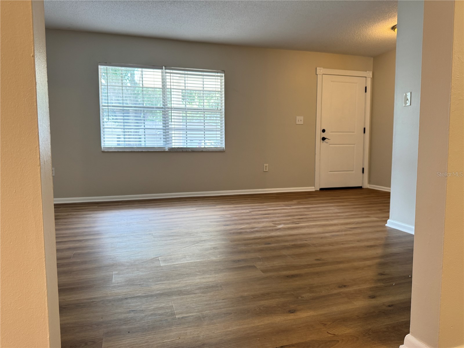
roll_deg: -0.1
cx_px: 232
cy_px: 174
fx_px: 322
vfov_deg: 56.8
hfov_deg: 71.6
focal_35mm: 24
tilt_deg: -5.4
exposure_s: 1/60
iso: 250
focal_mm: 6.76
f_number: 1.78
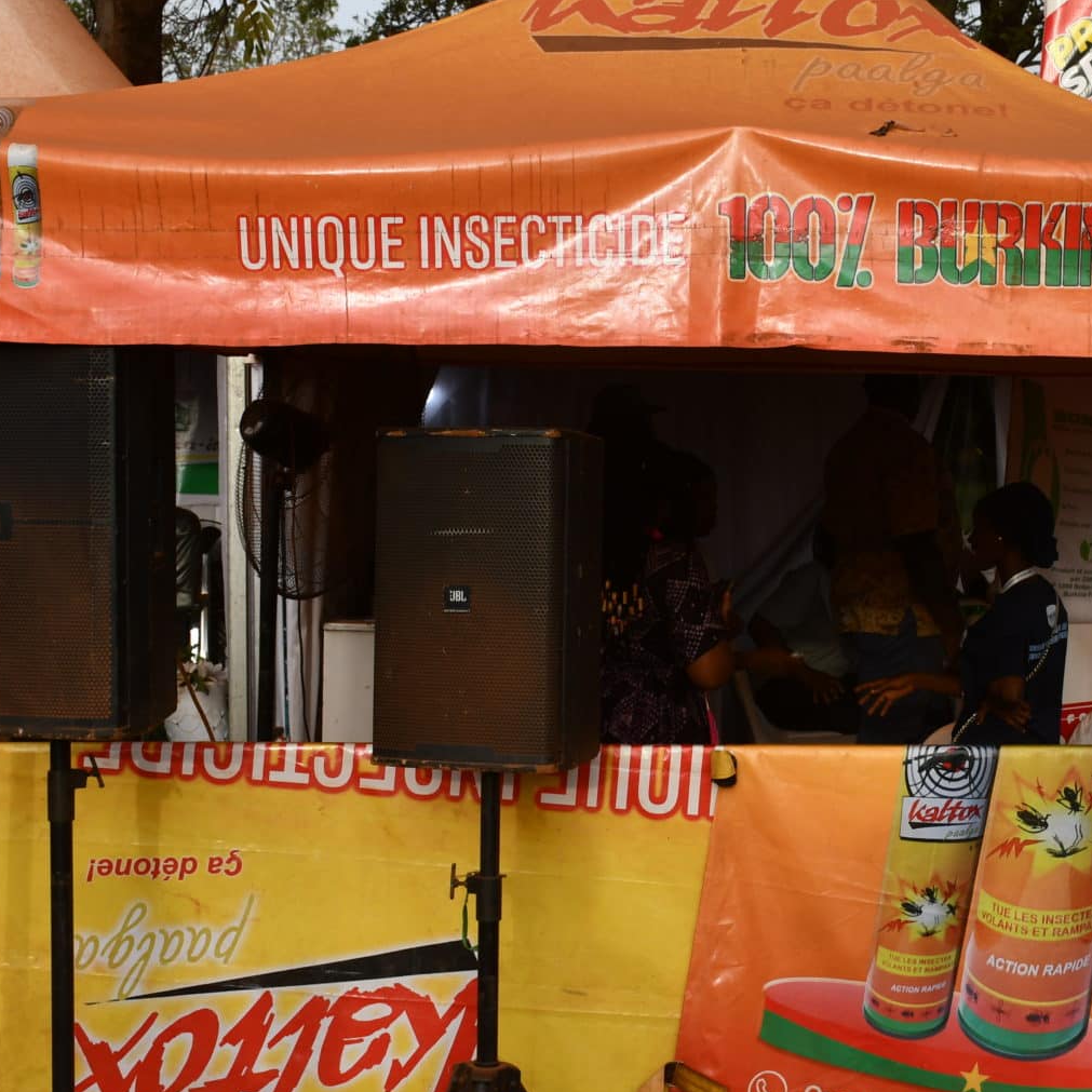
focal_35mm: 62
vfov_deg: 27.7
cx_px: 761
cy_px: 511
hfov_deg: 27.5
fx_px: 2213
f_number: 8
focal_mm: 24
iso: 200
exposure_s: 1/250
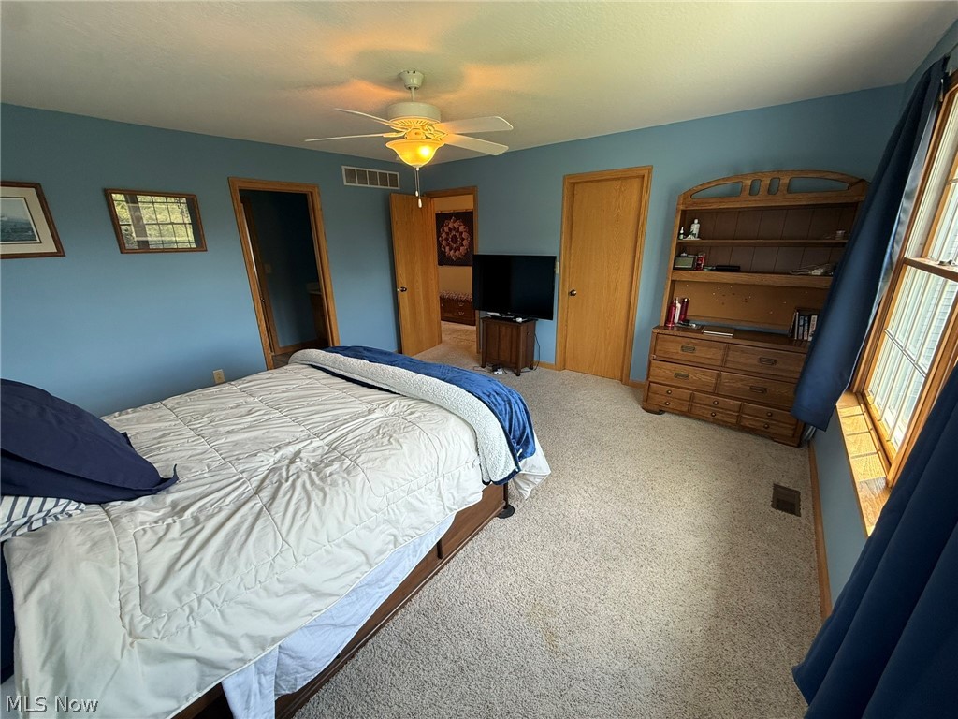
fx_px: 387
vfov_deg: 85.7
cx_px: 479
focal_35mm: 14
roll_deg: +1.5
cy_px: 360
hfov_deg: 102.1
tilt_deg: -18.3
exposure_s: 1/120
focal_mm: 2.22
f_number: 2.2
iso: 125
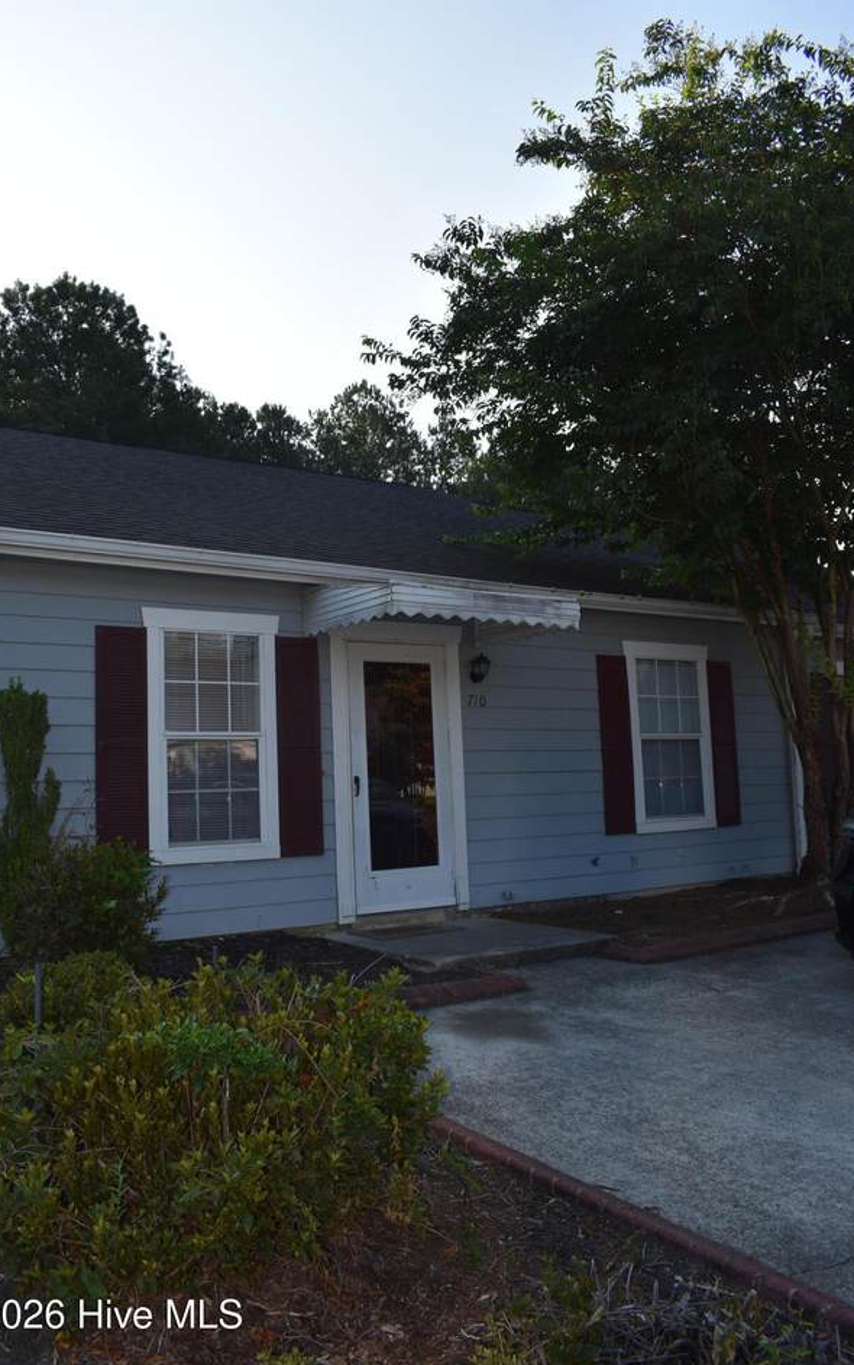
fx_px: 1042
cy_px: 683
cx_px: 410
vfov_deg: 66.5
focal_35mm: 28
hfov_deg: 44.6
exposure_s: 1/200
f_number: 7.1
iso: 100
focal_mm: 18
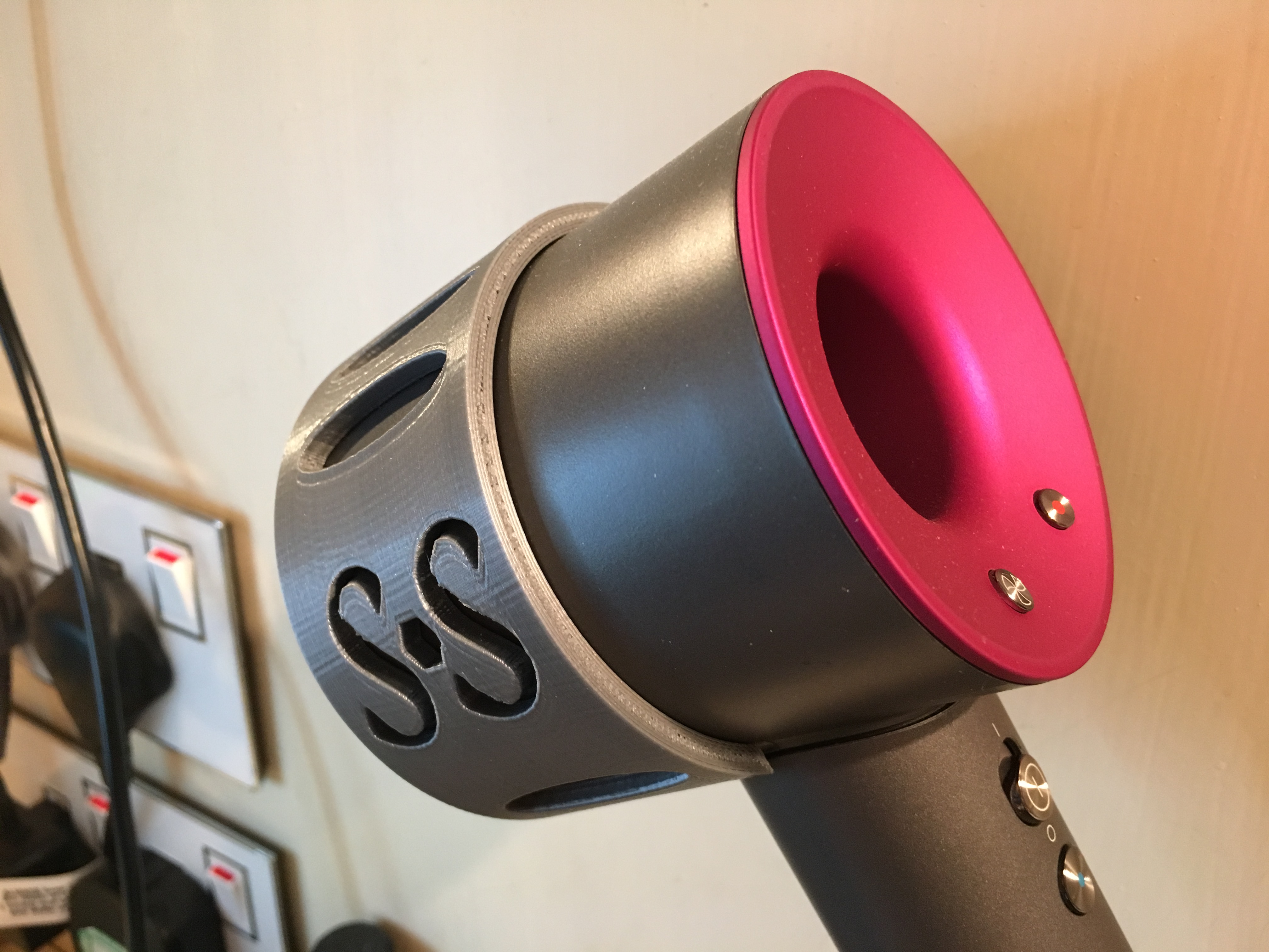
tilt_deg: -26.6
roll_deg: -1.9
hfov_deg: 61.7
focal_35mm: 29
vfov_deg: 48.2
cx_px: 634
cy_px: 476
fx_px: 1063
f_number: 2.2
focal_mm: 4.15
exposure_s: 1/20
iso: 200
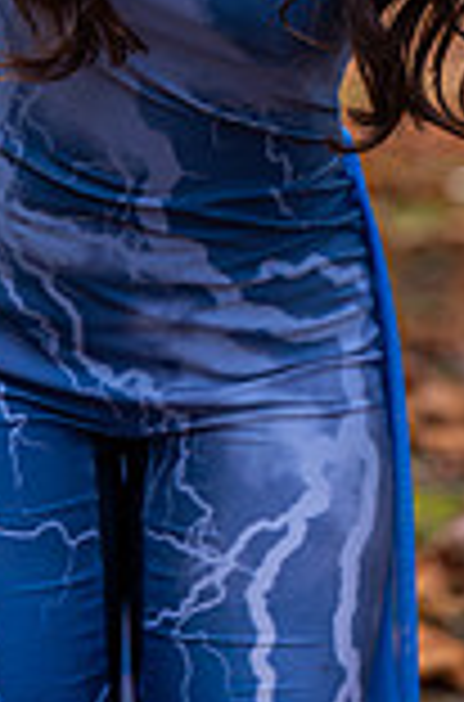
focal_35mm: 419
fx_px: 8155
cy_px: -148
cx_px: 282
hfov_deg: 3.3
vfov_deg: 4.9
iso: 200
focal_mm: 145
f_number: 4
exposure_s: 1/200
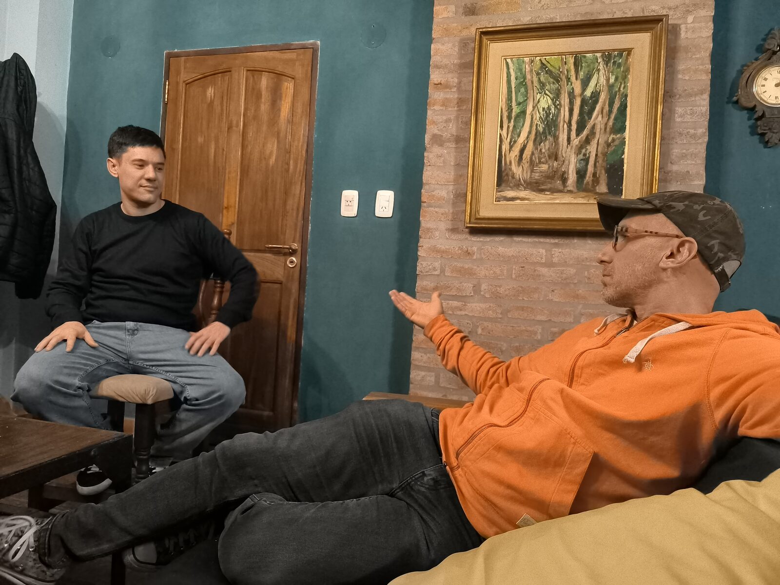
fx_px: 518
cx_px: 390
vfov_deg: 58.9
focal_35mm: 23
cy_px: 292
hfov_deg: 73.9
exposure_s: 1/25
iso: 2500
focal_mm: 6.14
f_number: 1.65
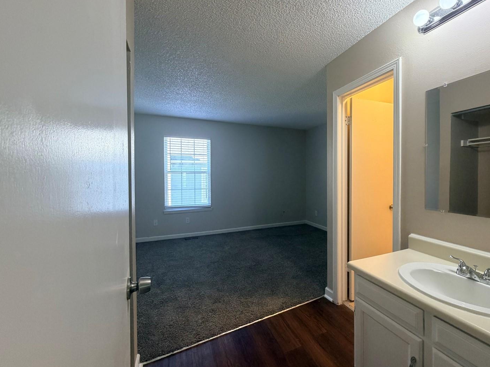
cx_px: 279
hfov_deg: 93.9
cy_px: 178
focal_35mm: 16
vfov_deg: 78.1
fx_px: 226
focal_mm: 2.22
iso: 250
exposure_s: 1/120
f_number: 2.2
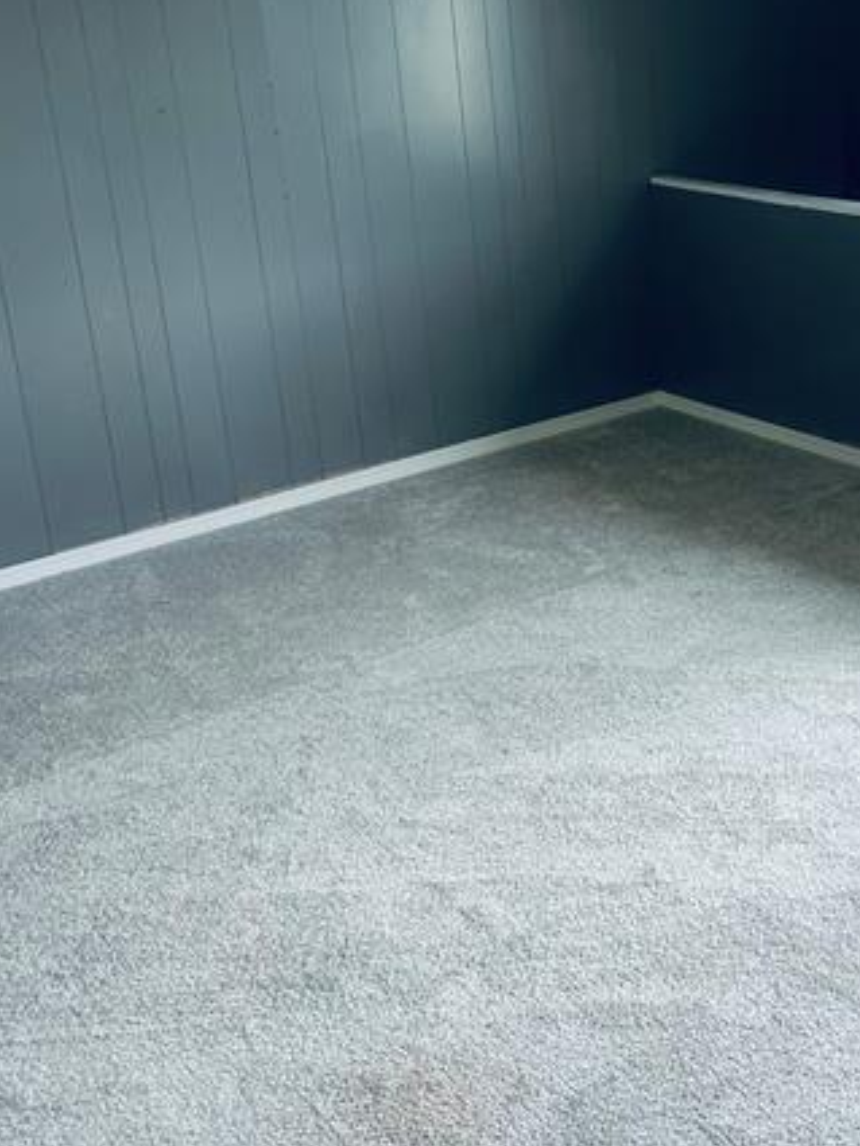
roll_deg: +1.3
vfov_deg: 40.2
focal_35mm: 47
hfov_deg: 29.9
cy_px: 458
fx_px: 1556
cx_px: 731
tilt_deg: -18.6
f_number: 1.5
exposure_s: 1/60
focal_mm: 5.7
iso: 80
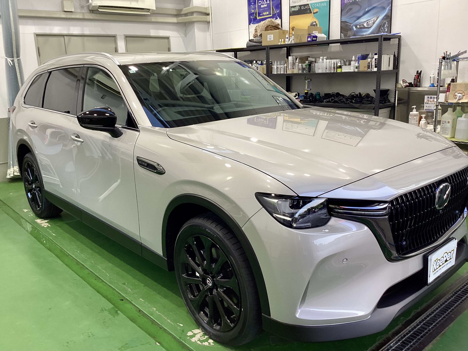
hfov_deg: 58.4
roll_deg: +3.7
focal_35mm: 31
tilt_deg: -14.5
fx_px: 419
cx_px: 234
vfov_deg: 45.4
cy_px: 176
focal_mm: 3.3
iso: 64
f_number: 2.4
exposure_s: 1/50
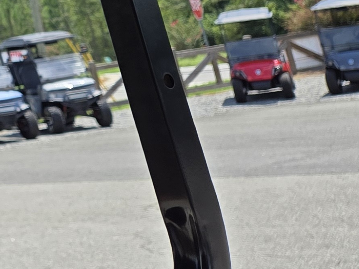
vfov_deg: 13.3
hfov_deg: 14.8
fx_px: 1078
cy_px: -156
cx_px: -397
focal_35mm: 104
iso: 25
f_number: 1.8
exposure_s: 1/1013
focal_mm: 5.4
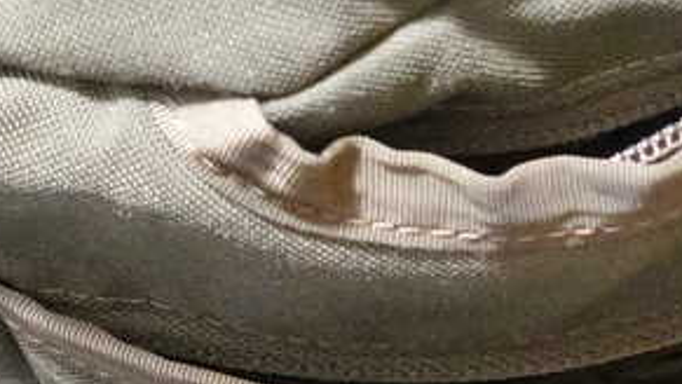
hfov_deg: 11.5
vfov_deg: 6.7
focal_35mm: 177
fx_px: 3202
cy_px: -321
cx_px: 1106
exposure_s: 1/30
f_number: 4
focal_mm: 15.1
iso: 5000
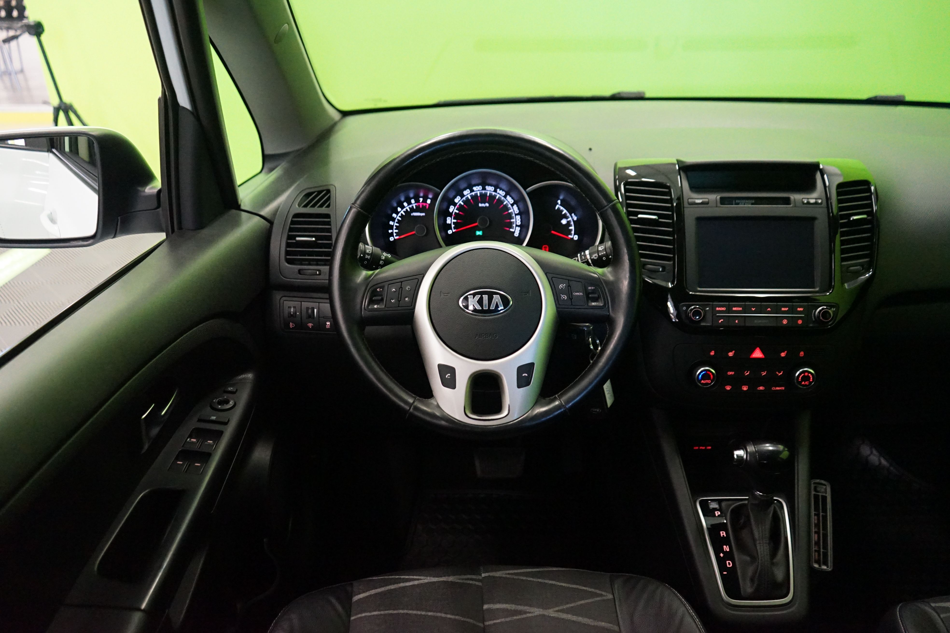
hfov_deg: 65.5
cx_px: 475
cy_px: 316
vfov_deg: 46.4
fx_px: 739
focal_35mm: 28
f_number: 3.5
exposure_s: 1/60
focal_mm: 28
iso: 6400
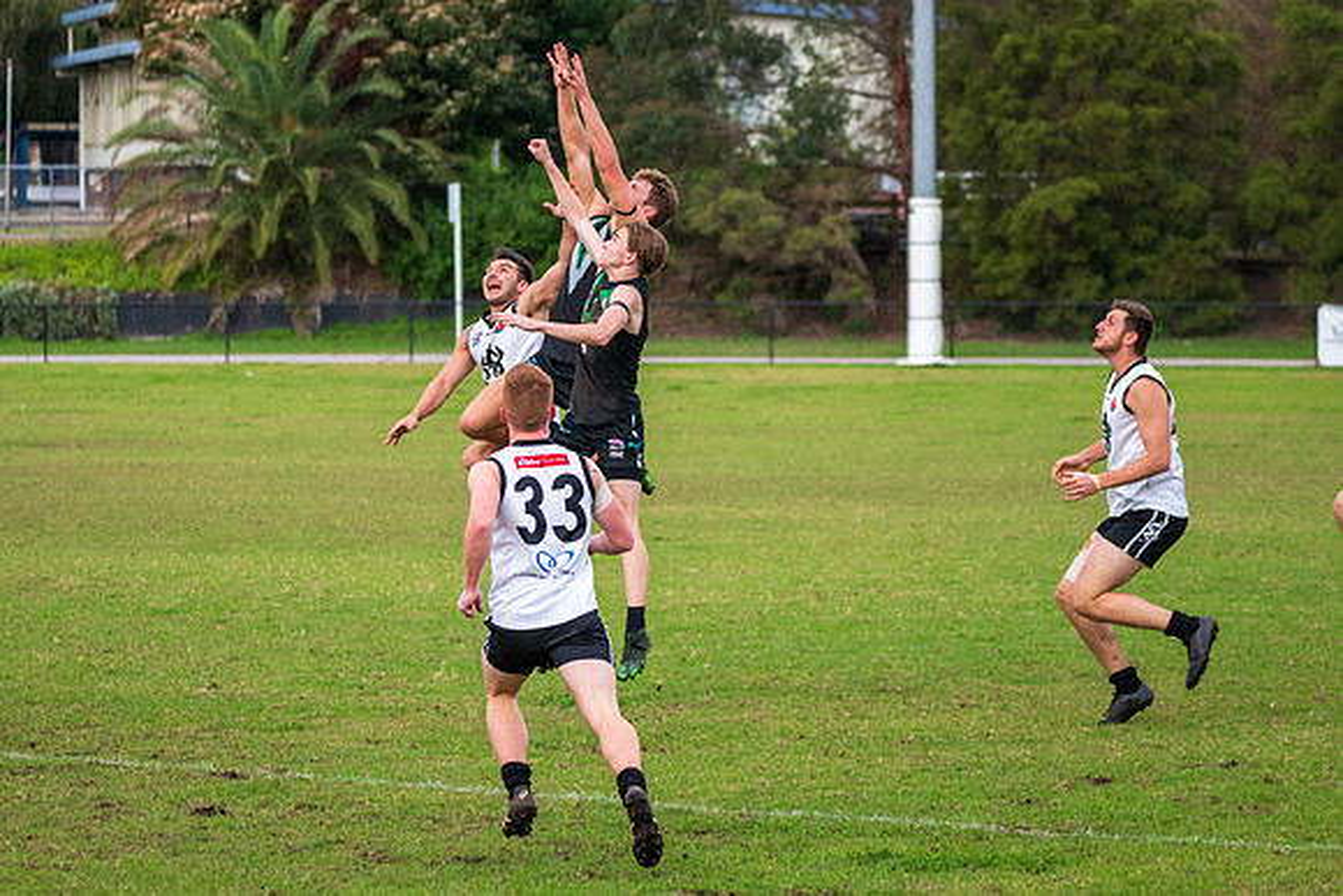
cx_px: 581
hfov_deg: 10.9
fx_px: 7050
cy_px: 354
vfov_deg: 7.3
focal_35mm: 189
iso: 800
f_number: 6.3
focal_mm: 150
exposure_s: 1/1250
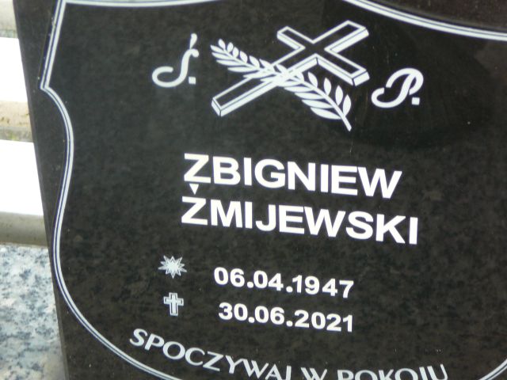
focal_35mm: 95
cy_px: 190
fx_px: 1391
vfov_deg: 15.6
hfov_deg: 20.7
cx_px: 254
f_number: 3.9
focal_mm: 14.1
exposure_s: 1/40
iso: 100
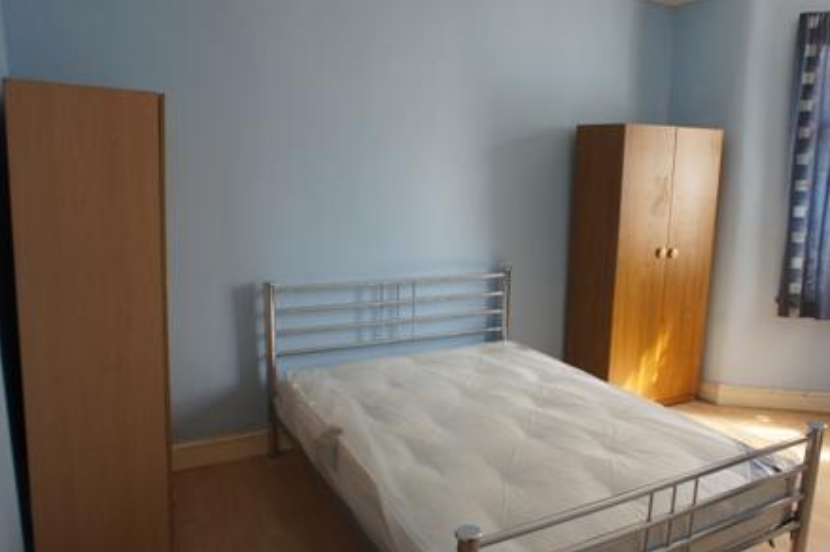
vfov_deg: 37.8
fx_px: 806
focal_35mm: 35
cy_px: 280
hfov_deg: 54.3
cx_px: 467
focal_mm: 16
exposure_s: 1/50
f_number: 4
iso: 200
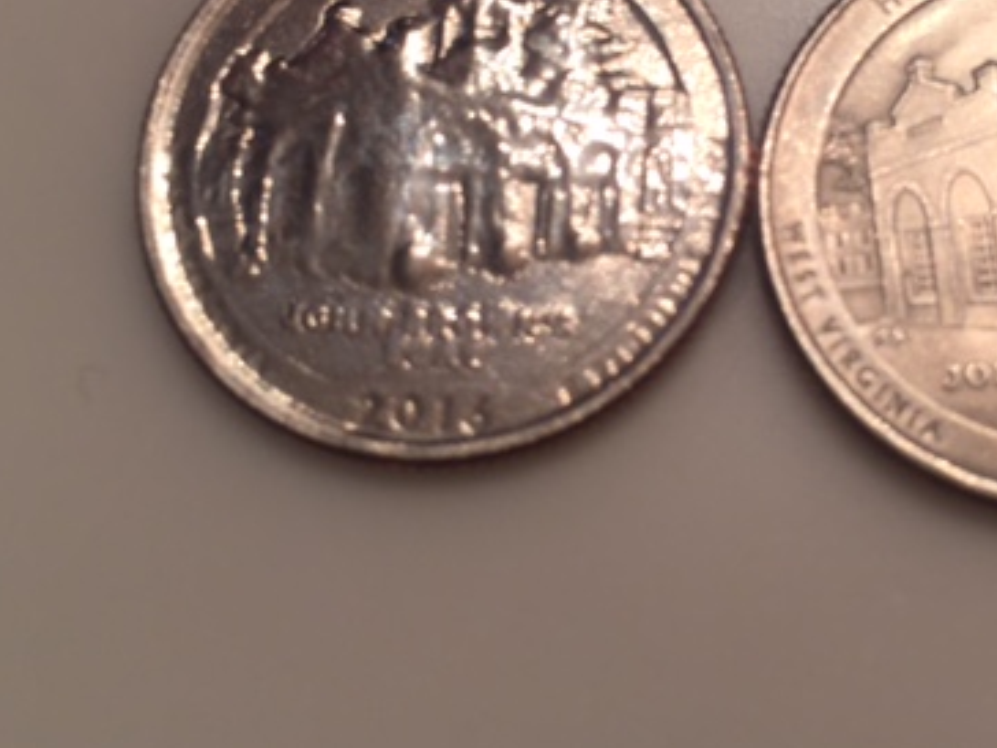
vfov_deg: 28.3
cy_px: 216
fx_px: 1469
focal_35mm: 51
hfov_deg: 36.8
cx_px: 715
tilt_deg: -73.8
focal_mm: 4.15
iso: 32
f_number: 2.2
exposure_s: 1/30
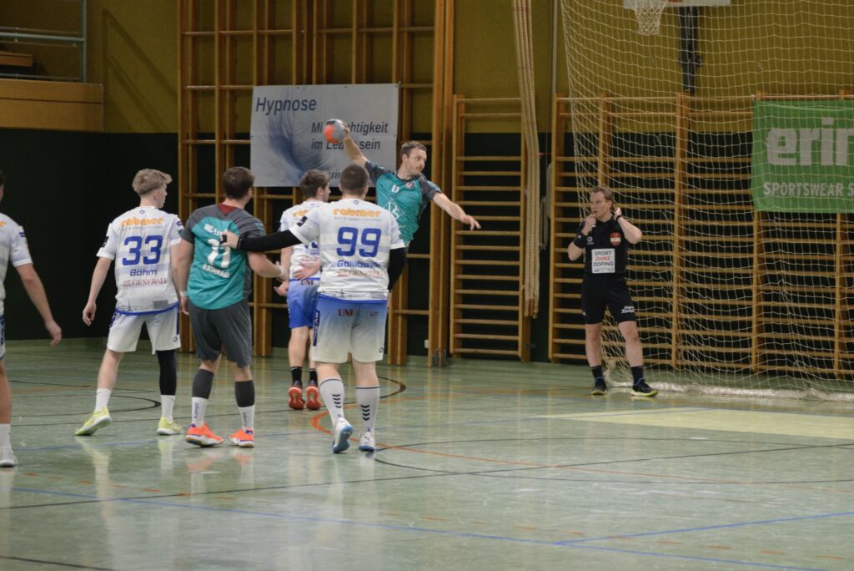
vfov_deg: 13.1
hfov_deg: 19.4
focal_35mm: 105
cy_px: 286
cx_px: 427
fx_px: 2492
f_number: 4.2
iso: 1600
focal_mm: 70
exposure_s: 1/200
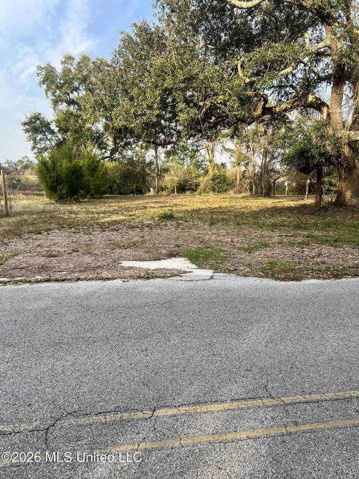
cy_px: 240
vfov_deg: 67.3
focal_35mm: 26
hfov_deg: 53.1
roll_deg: -0.9
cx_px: 180
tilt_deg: -9.5
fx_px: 360
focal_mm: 5.7
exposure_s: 1/827
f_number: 1.5
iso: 50
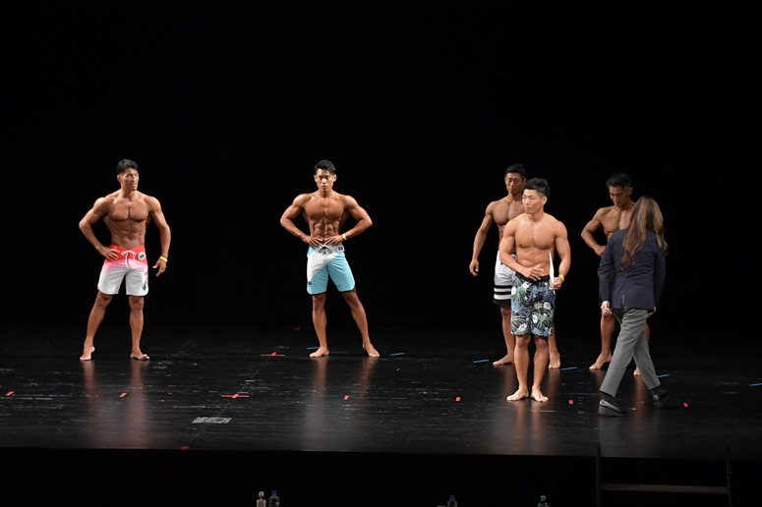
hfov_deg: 15.2
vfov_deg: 10.2
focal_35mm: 135
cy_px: 254
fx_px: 2856
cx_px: 381
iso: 3200
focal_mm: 90
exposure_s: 1/400
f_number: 5.6
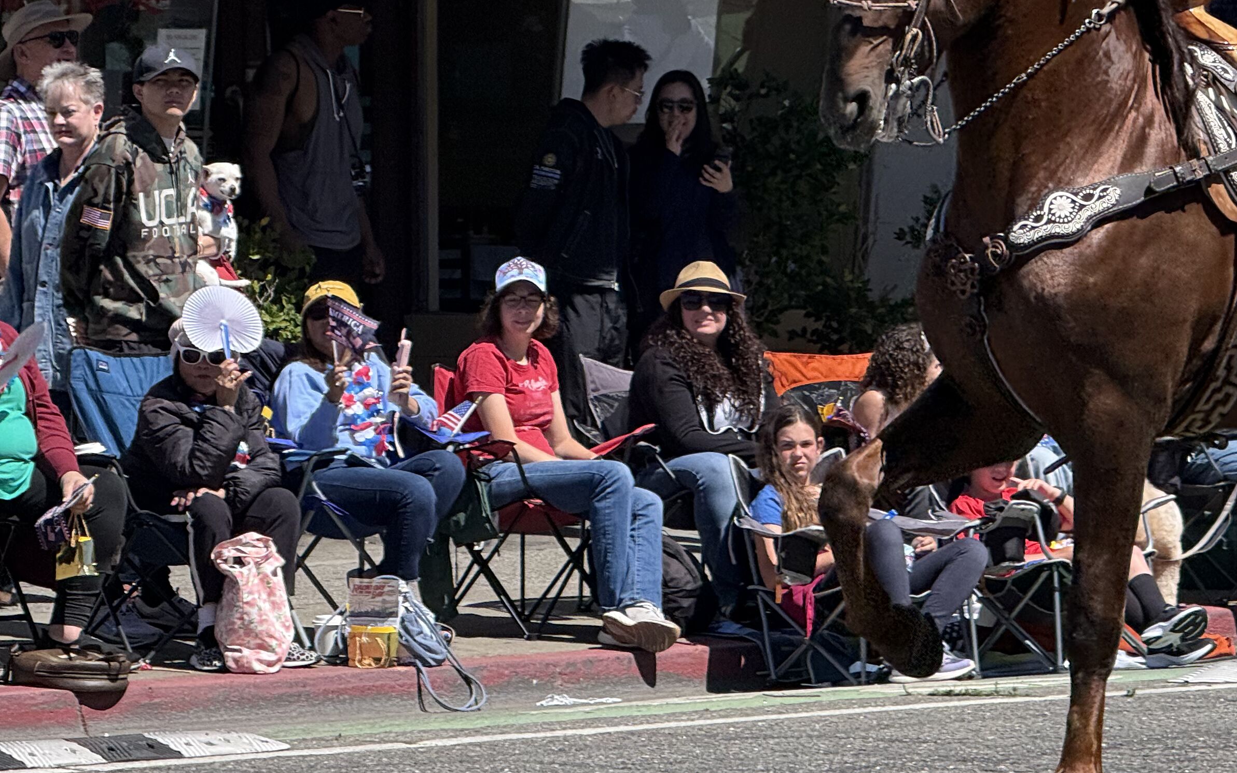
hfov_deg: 9.7
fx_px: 7249
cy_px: 152
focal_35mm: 215
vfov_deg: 6.1
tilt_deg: +0.1
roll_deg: -0.5
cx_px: 1004
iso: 50
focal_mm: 15.66
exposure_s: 1/1368
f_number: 2.8
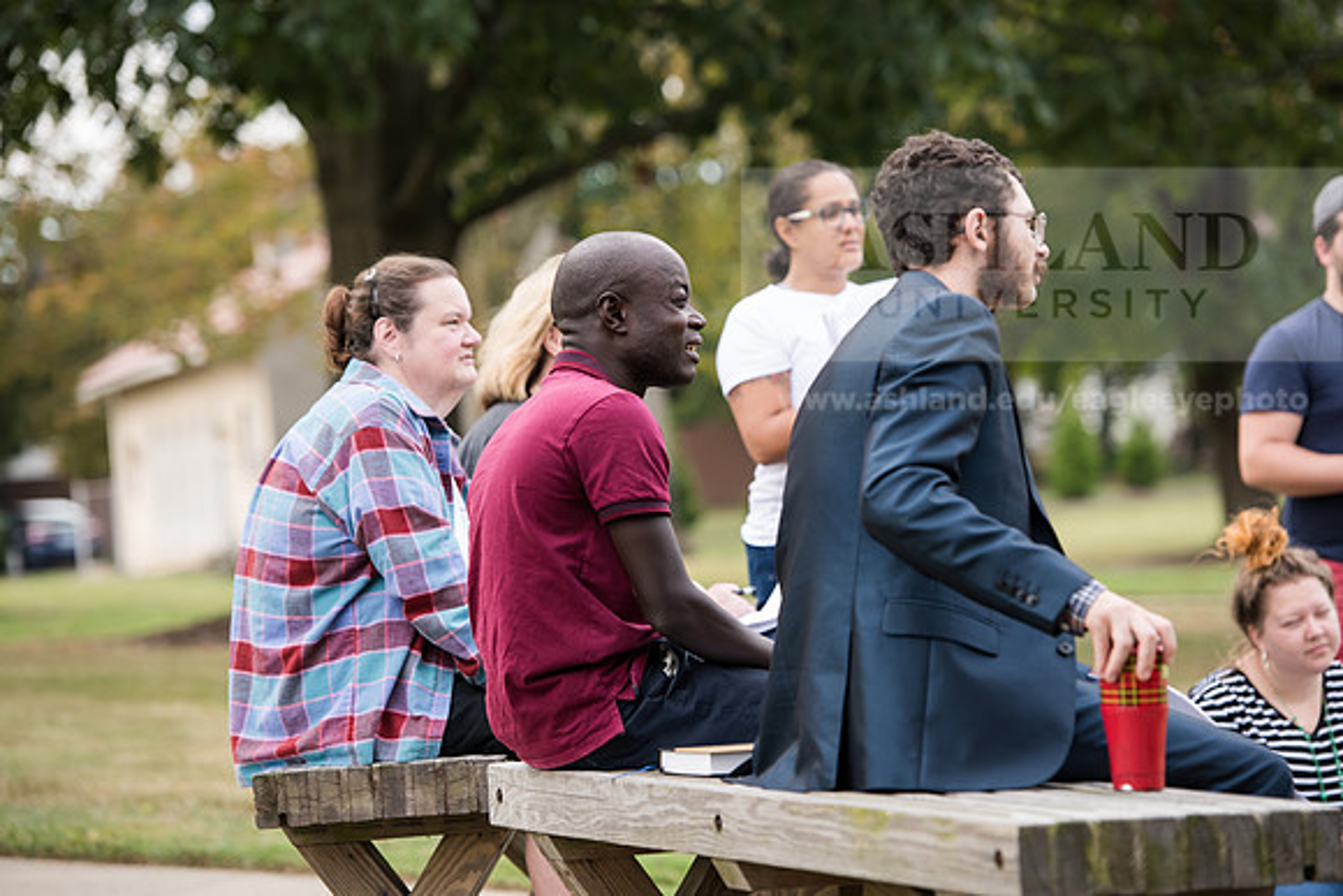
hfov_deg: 15.2
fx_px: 5037
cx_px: 672
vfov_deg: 10.2
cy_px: 448
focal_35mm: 135
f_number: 4
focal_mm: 135
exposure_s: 1/400
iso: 250
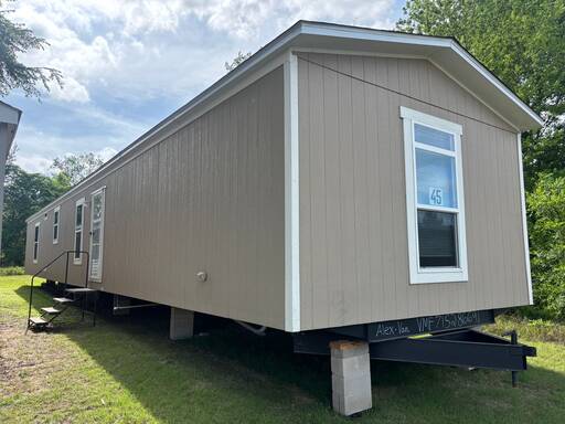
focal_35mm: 26
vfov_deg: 53.1
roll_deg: +0.8
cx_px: 282
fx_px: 424
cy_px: 212
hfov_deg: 67.3
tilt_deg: +7.1
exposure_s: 1/1344
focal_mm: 5.96
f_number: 1.6
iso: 50
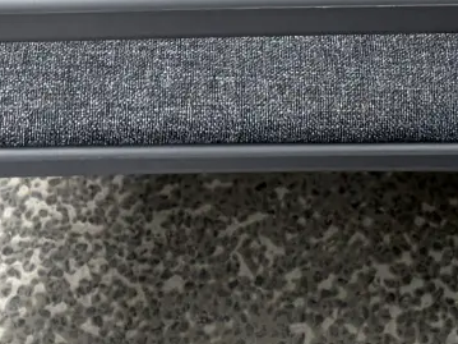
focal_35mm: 139
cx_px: 338
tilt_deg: -48.4
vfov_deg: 10.5
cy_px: -82
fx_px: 1838
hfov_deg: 14.2
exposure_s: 1/63
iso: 125
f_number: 1.6
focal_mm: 5.96
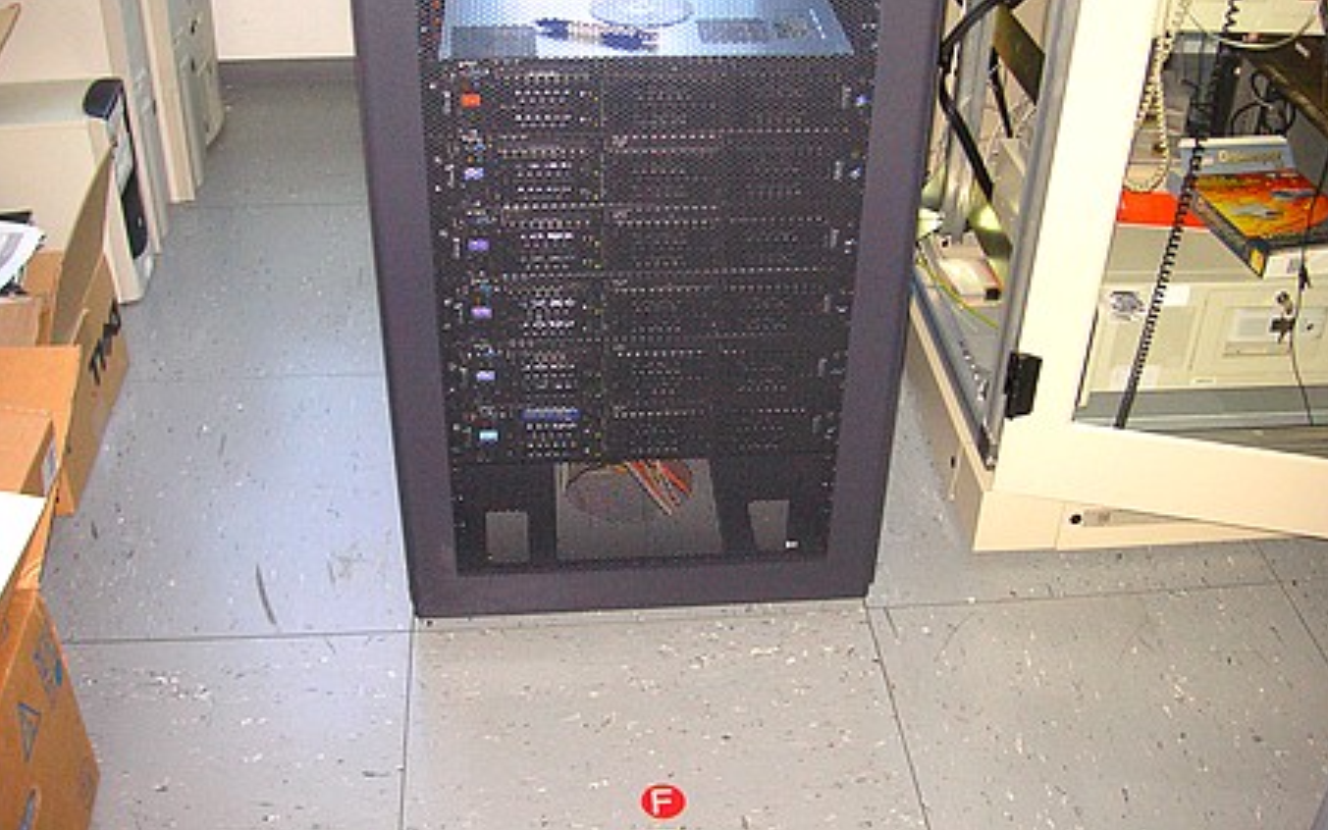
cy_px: 352
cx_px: 668
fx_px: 1448
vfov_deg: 31.9
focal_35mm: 40
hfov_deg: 49.3
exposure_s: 1/45
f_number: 2.8
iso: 160
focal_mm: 6.1
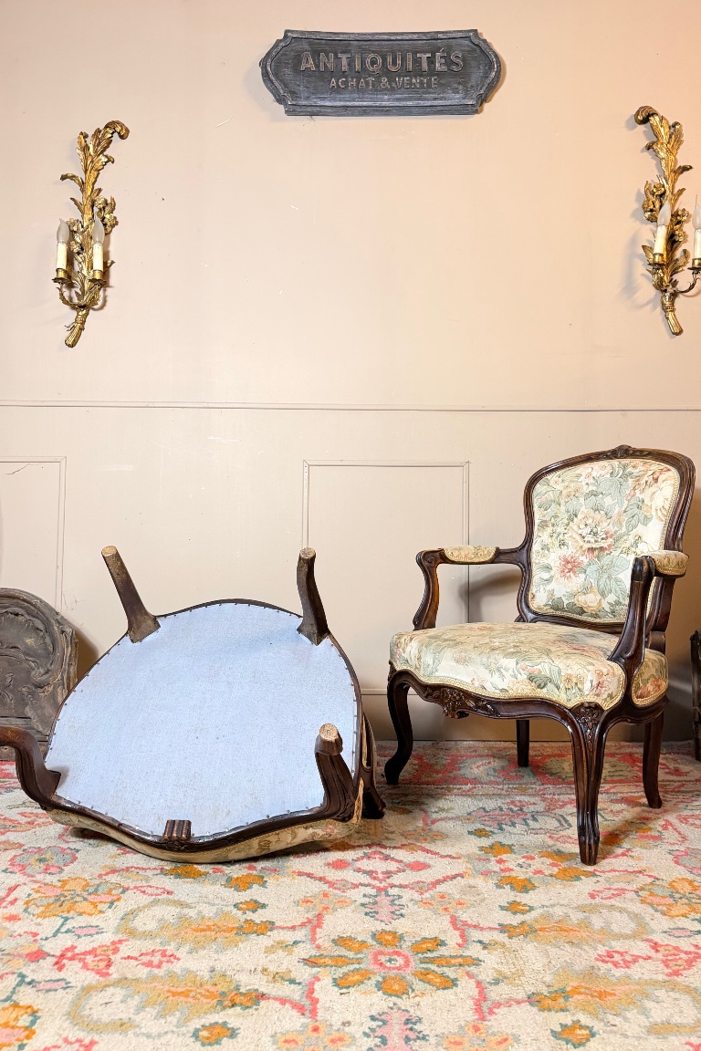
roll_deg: +0.5
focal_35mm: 26
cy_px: 507
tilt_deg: -0.6
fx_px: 759
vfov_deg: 69.4
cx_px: 358
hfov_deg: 49.6
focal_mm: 6.76
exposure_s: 1/50
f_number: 1.78
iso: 500
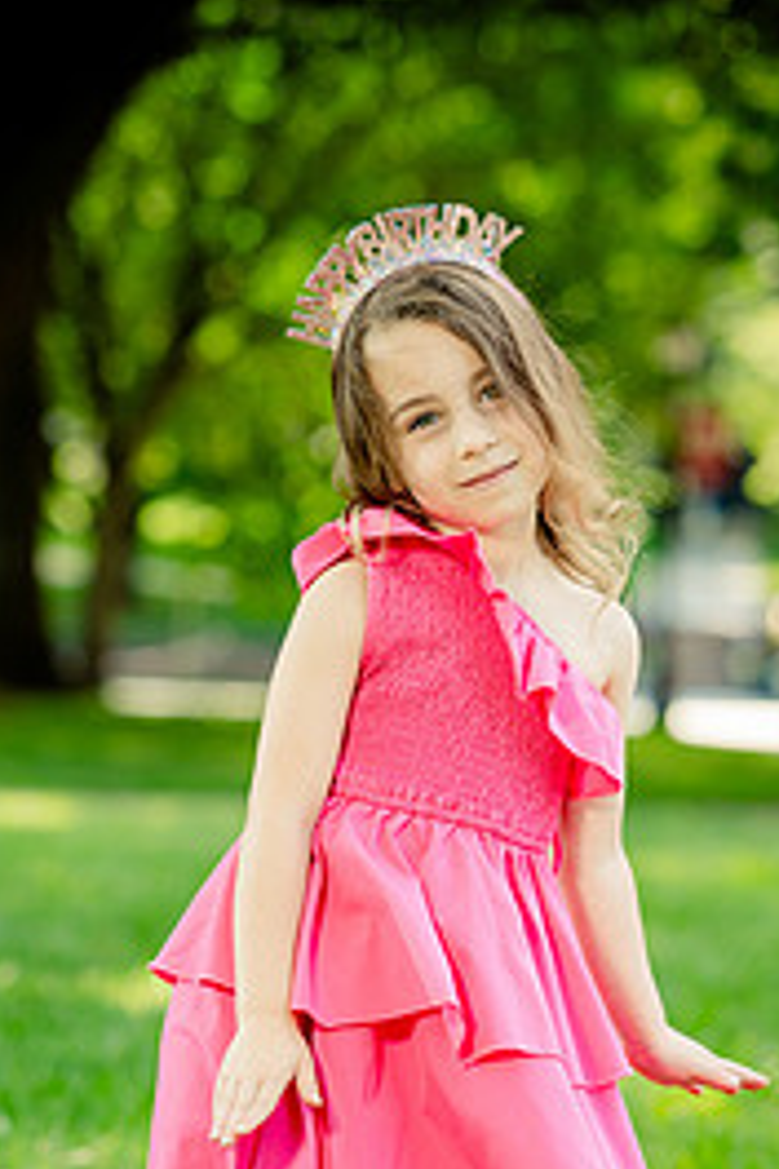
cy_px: 979
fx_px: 4706
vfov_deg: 14.1
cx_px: 359
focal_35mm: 145
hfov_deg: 9.5
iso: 125
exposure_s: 1/200
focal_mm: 85
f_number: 2.8
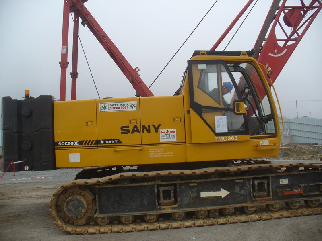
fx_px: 344
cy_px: 120
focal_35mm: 37
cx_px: 161
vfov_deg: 38.7
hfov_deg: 50.1
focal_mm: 6.1
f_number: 2.8
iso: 64
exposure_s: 1/125
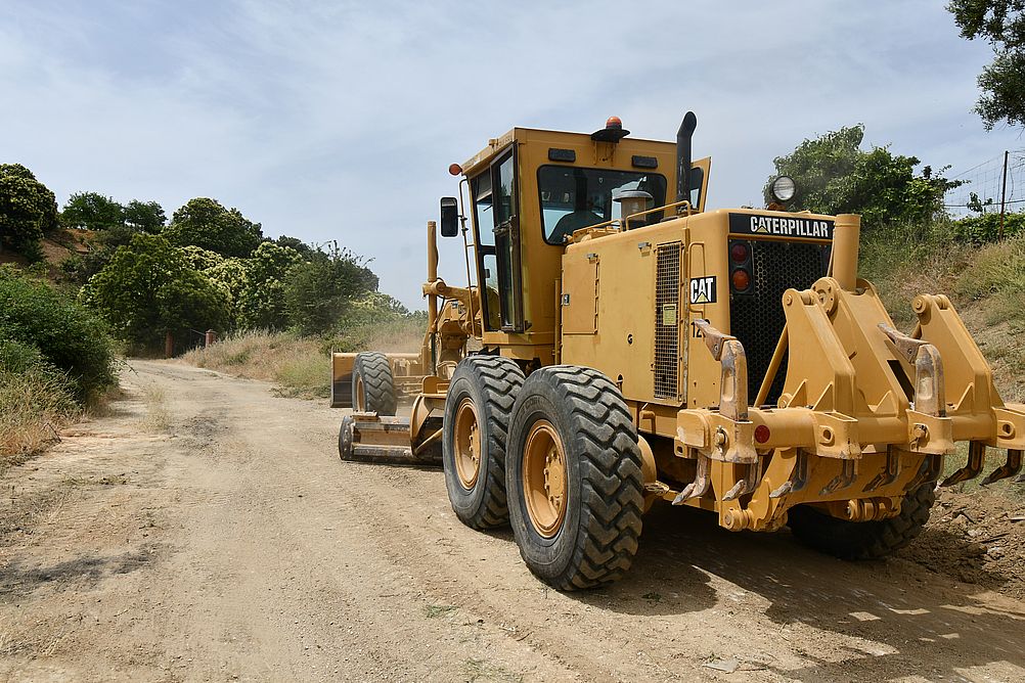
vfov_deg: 43.6
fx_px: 854
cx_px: 512
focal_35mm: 30
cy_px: 342
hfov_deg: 61.9
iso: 160
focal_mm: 20
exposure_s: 1/400
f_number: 10
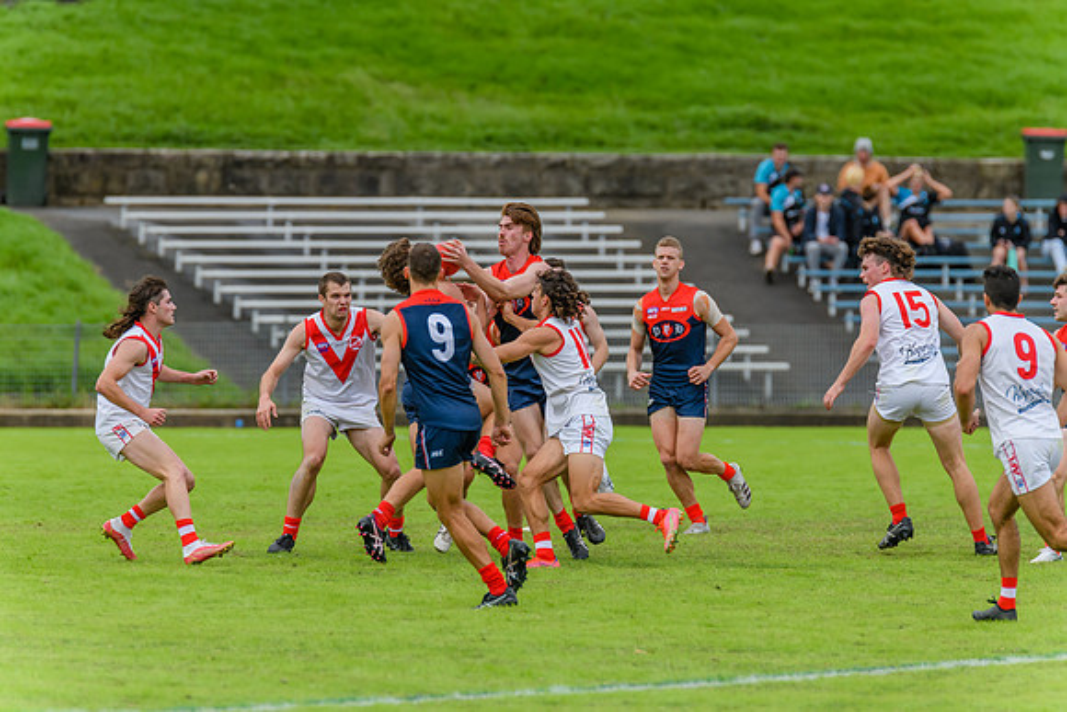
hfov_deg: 5.4
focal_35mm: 384
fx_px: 11373
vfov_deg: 3.6
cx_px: 534
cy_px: 356
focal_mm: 380
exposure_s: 1/2500
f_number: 5.6
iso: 800
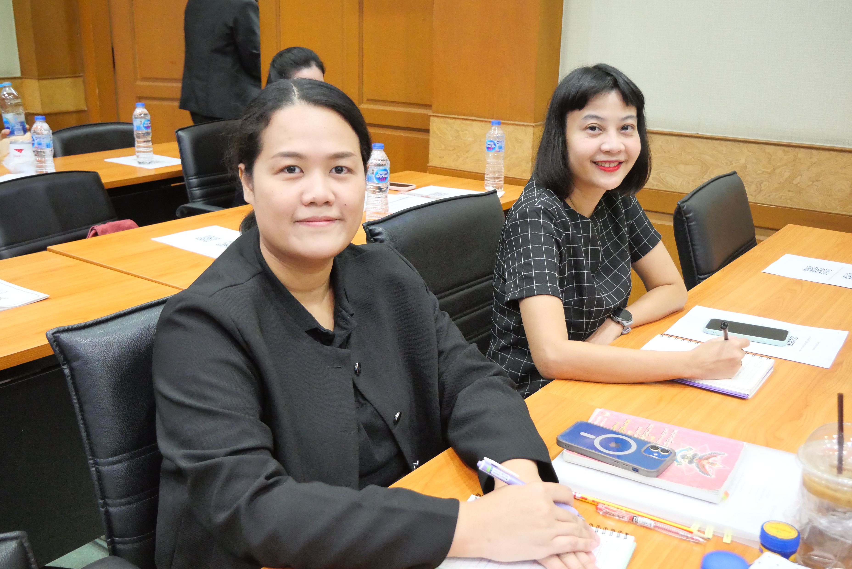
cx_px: 426
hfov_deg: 54.4
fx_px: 829
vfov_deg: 37.9
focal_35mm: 35
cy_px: 284
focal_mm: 17
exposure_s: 1/60
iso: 3200
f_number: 3.8
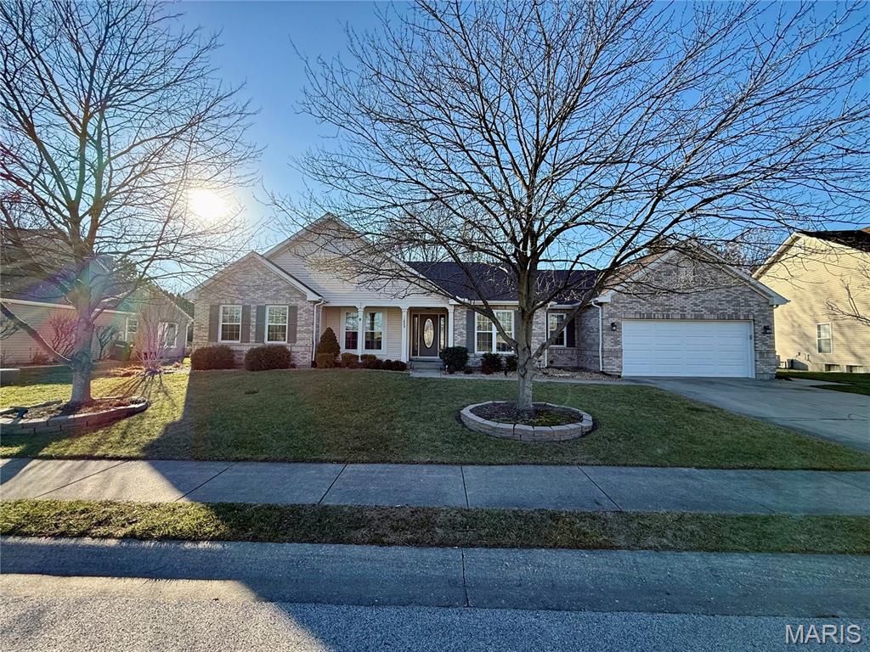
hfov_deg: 102.1
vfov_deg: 85.7
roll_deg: -0.8
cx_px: 435
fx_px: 352
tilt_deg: +2.8
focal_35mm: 14
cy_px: 326
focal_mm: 2.22
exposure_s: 1/955
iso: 64
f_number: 2.2
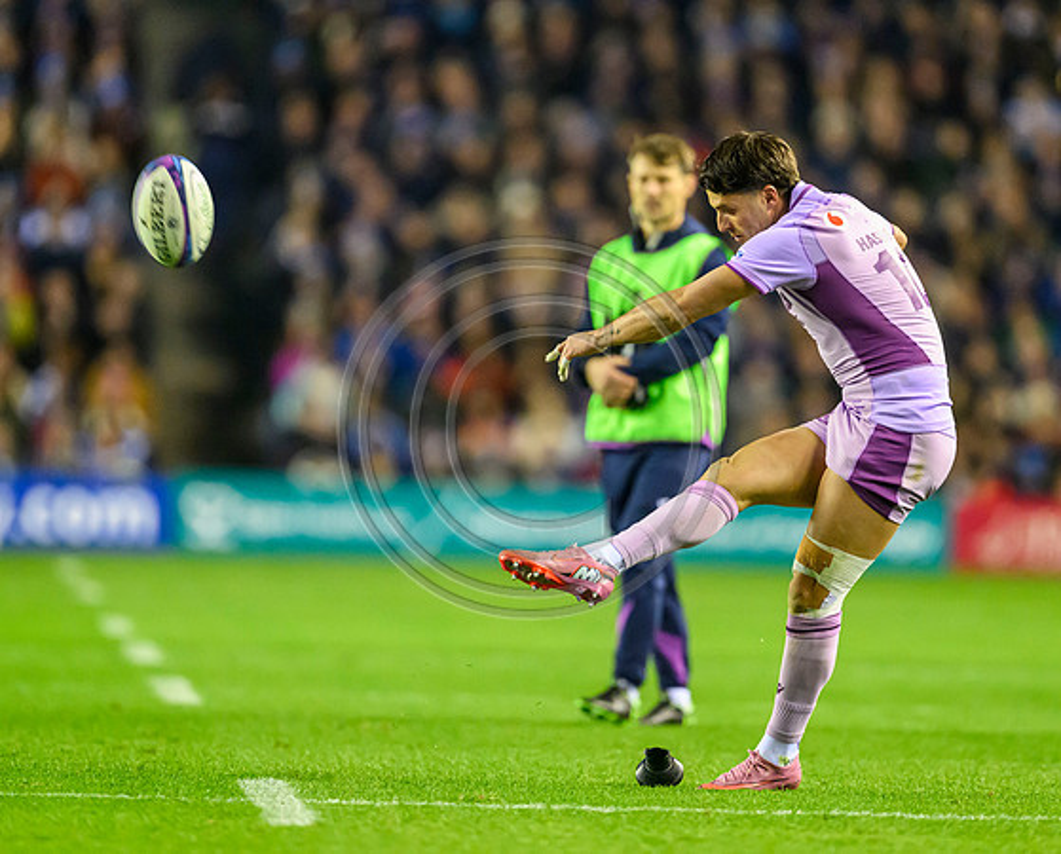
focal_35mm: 582
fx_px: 18317
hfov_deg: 3.3
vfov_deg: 2.7
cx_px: 654
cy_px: 355
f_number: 2.8
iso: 8000
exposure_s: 1/1250
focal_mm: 400
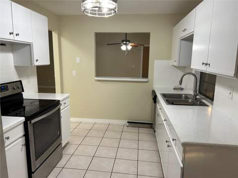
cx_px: 119
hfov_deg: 67.3
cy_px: 89
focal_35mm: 26
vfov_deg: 53.1
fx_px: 179
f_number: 1.5
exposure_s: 1/60
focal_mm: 5.7
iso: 100
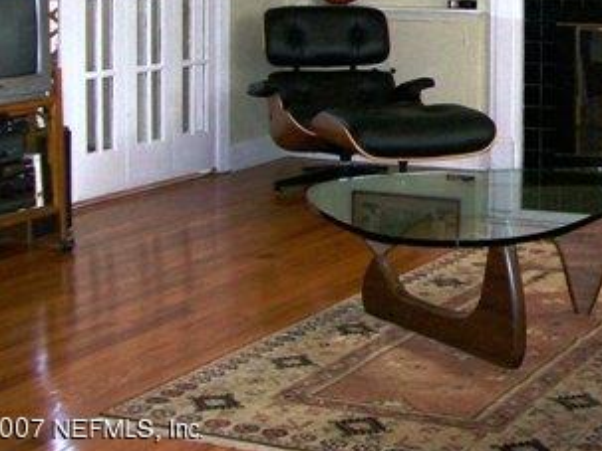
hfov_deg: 24.6
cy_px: -22
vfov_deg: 18.7
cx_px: 588
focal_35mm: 76
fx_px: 1321
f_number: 2.7
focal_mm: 6
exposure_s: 1/64
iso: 140
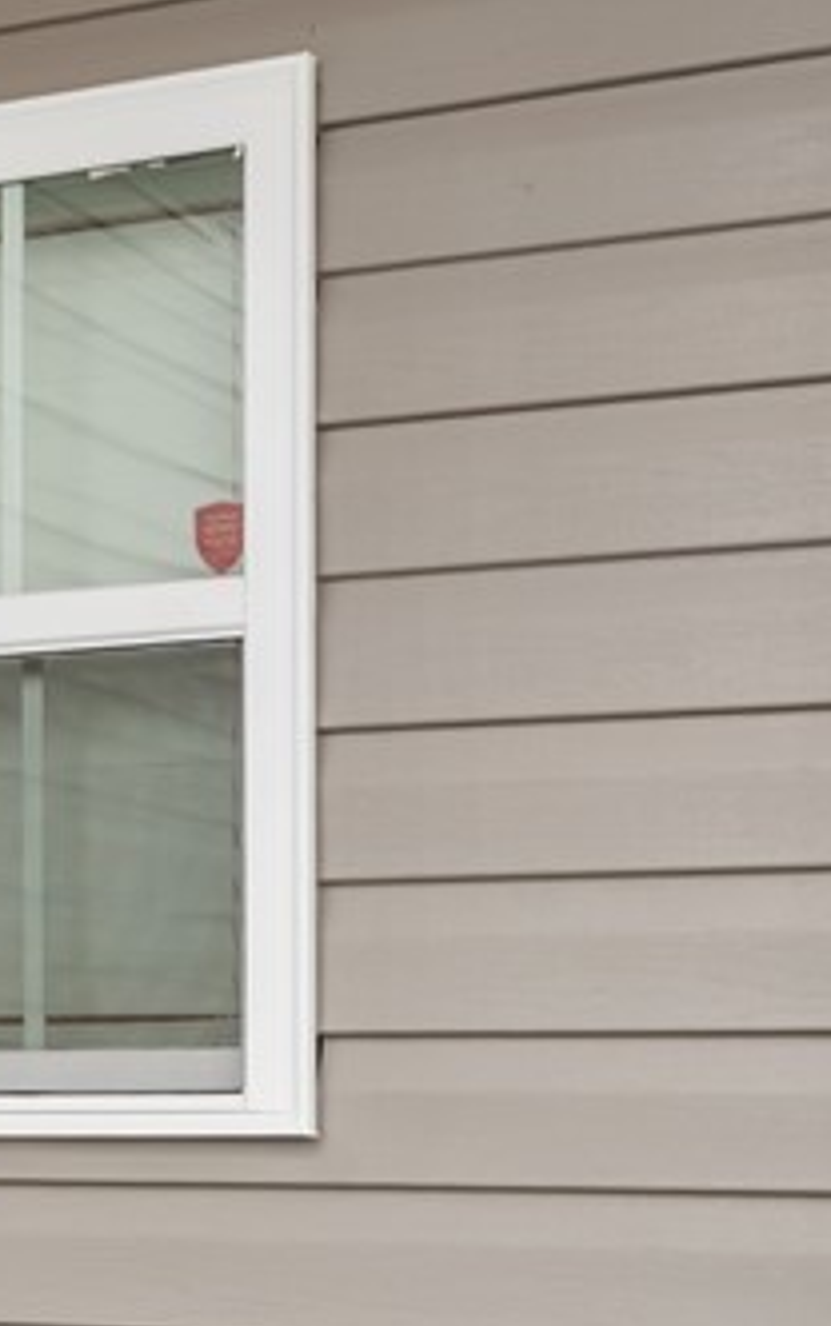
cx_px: 451
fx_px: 2894
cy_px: 1182
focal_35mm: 80
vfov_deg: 25.1
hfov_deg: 16.3
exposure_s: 1/30
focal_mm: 24
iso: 250
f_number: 8
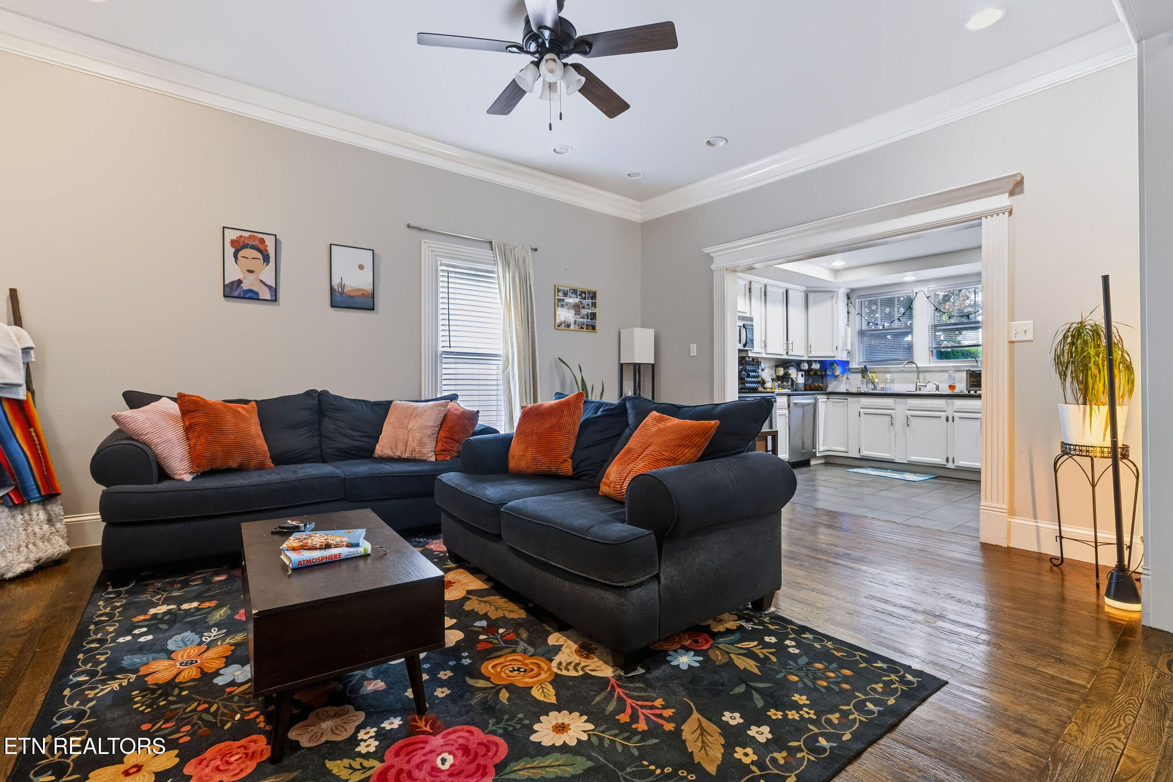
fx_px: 521
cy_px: 391
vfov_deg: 73.7
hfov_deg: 96.7
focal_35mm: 16
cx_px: 586
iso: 1600
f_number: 4.5
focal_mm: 16
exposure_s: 1/320
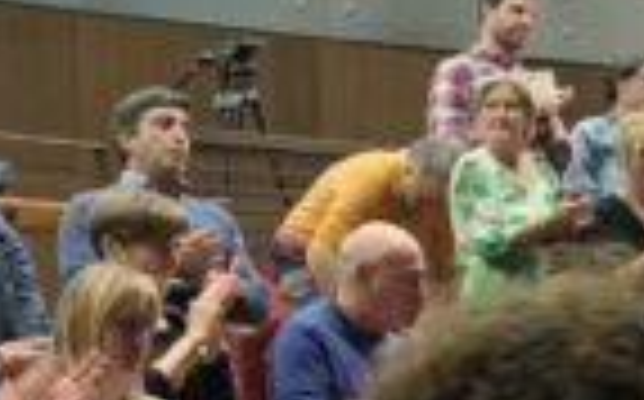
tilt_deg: +4.1
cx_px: 743
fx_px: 3471
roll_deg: +2.0
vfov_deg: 6.6
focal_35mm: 198
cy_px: 409
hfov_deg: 10.4
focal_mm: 4.25
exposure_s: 1/33
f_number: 1.8
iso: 400
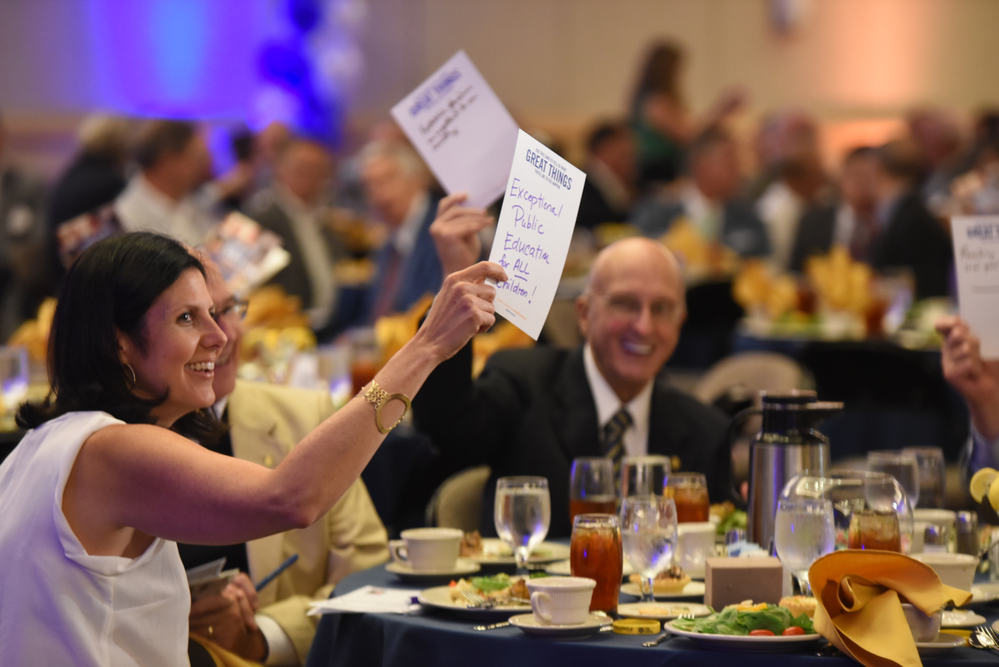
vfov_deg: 7.9
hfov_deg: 11.7
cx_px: 500
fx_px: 4858
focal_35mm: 175
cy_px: 334
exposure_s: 1/160
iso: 3200
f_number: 4
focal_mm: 175
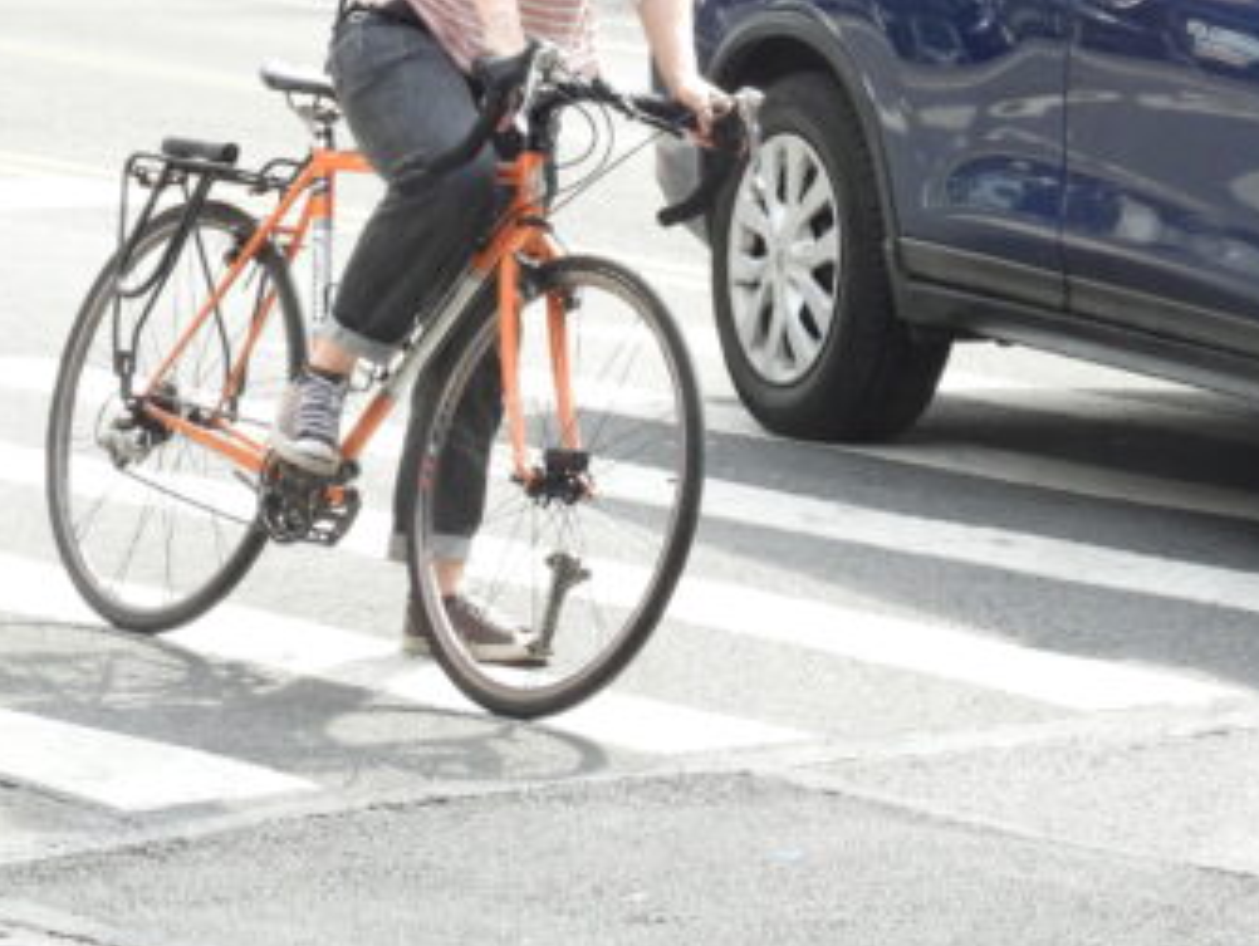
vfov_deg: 7.6
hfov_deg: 10.1
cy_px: 8
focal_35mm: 196
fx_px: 7134
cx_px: 618
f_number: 5.6
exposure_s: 1/500
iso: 400
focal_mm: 17
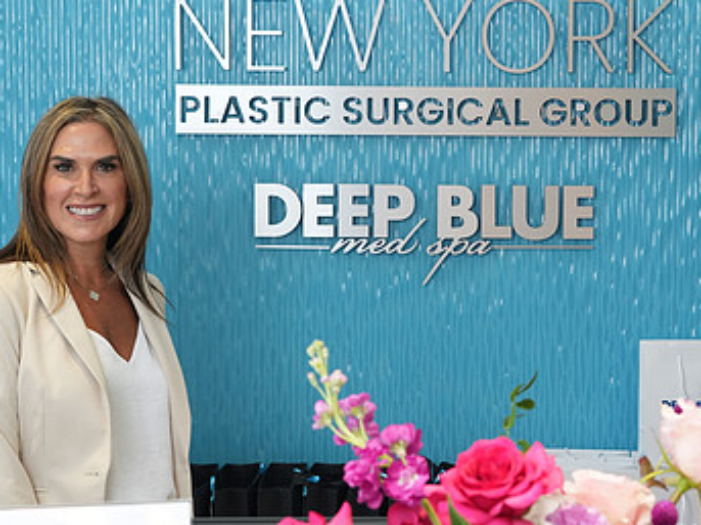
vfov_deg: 18.9
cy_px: 195
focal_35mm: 78
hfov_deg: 25.0
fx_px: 1579
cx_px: 431
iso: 1600
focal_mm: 48
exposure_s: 1/250
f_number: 5.6
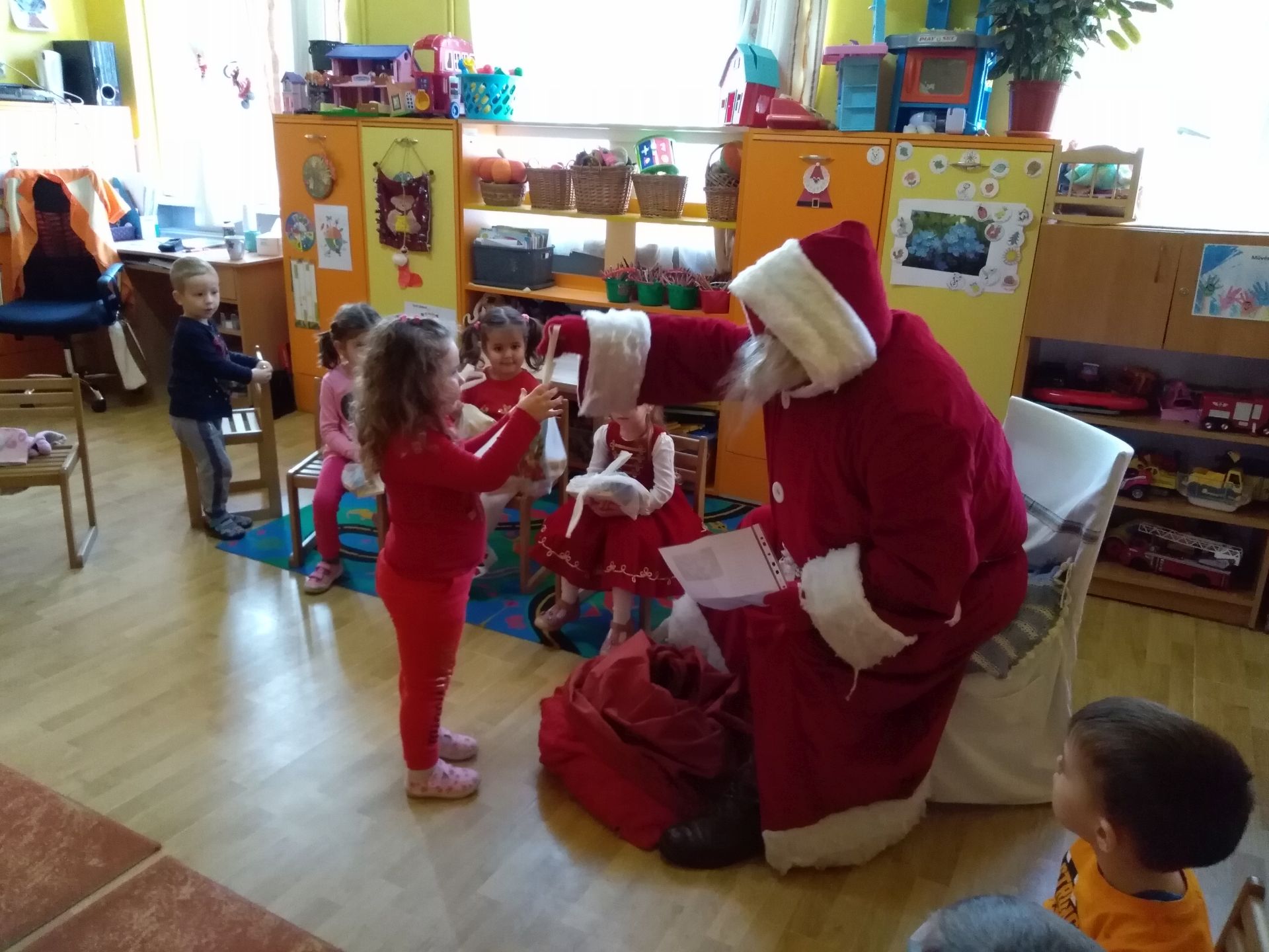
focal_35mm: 26
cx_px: 634
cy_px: 476
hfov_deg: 67.3
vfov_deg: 53.1
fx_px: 953
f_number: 2
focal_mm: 3.52
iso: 906
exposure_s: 1/33.3
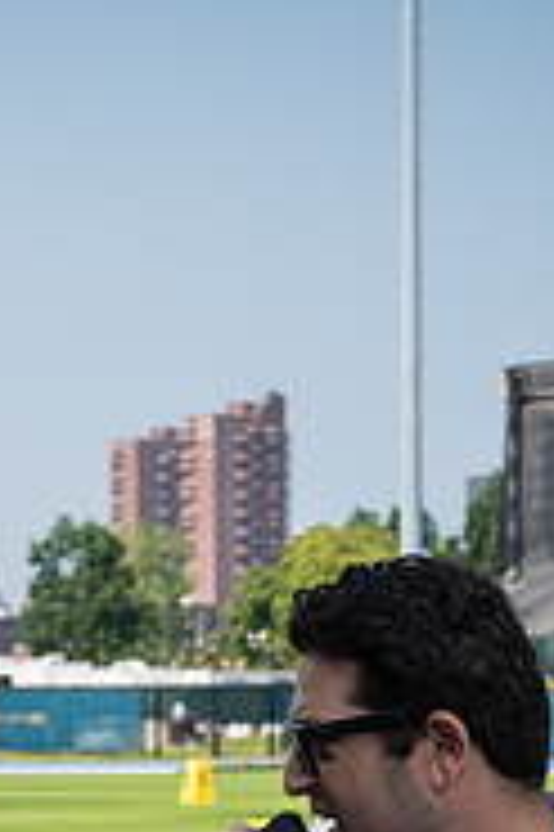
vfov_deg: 12.7
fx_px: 3700
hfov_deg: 8.5
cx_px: -104
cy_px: 814
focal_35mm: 160
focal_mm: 51
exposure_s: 1/500
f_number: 5
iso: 100
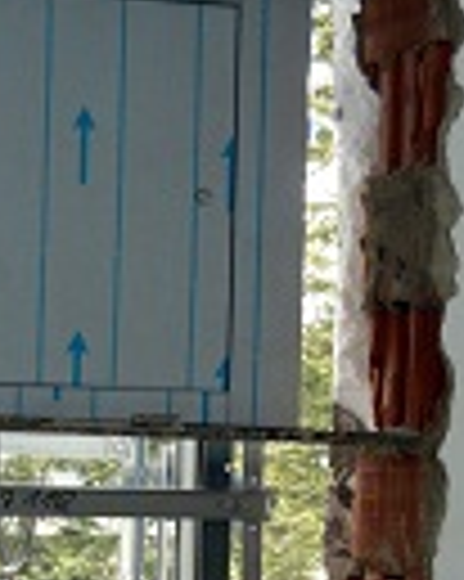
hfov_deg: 11.6
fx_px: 2286
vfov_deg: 14.3
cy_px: 519
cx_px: 126
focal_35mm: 133
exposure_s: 1/60
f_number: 2.8
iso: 100
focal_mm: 5.5
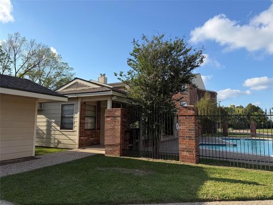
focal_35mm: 24
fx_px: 189
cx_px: 136
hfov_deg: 71.6
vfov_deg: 56.8
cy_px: 102
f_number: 1.78
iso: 80
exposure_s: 1/3584
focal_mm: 6.76
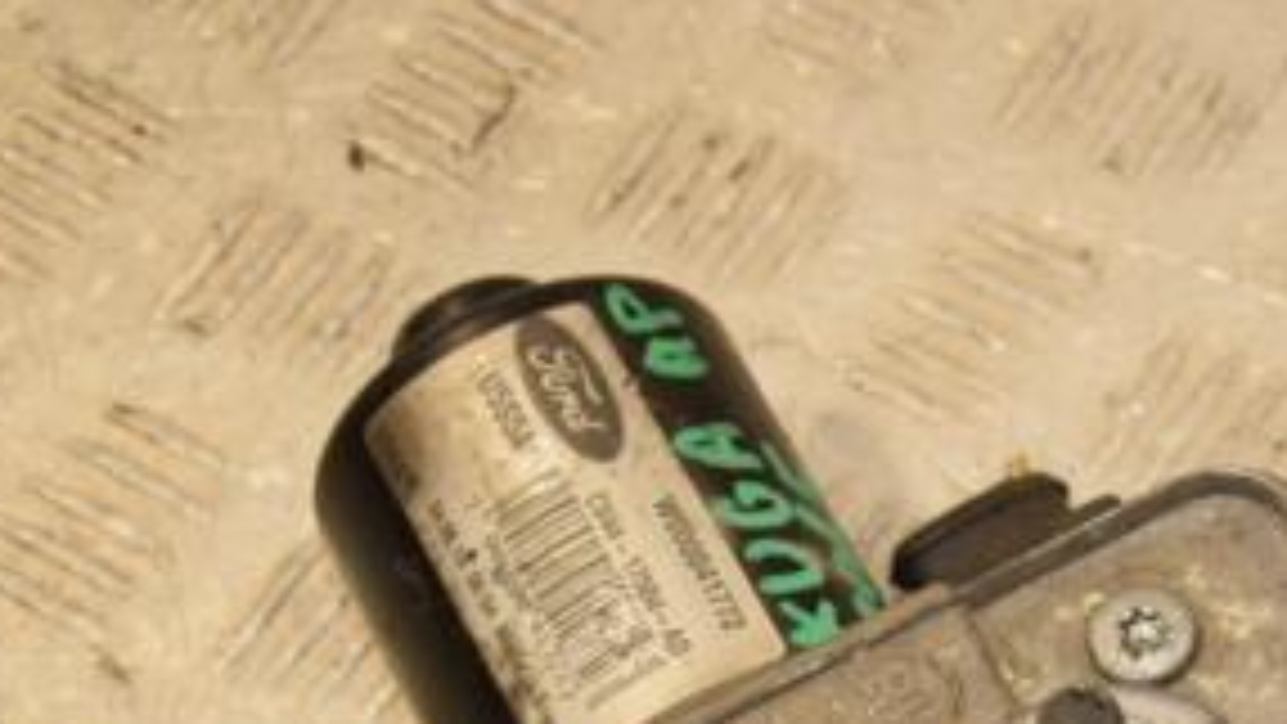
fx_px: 4505
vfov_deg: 9.1
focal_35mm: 132
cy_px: 823
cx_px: 1138
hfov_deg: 16.1
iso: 800
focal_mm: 40
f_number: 8
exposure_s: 1/200
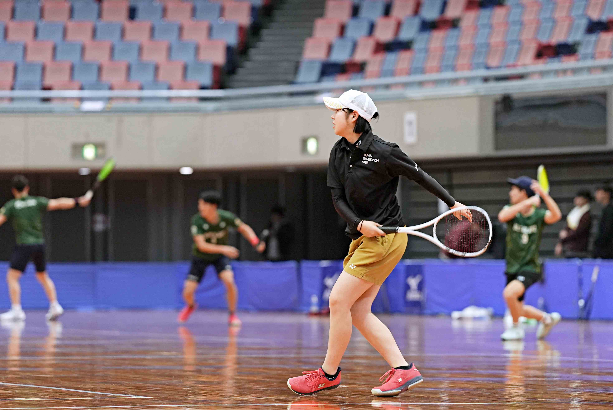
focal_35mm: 259
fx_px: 4414
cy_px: 205
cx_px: 306
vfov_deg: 5.3
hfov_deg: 7.9
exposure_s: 1/250
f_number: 3.2
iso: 1250
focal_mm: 173
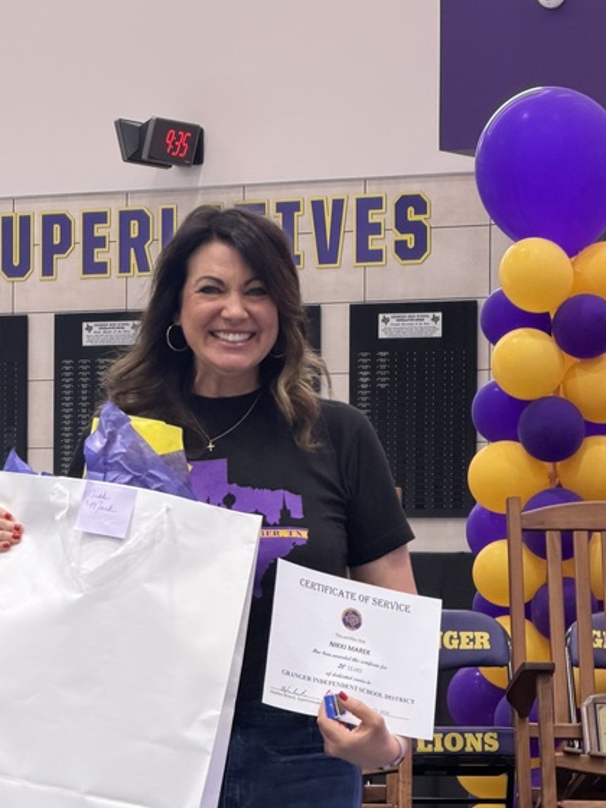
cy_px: 506
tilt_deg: +1.3
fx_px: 4272
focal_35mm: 183
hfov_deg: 8.1
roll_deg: -0.1
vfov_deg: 10.8
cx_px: 216
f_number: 2.8
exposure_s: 1/121
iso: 320
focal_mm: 16.89
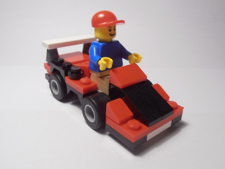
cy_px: 84
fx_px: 240
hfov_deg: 50.1
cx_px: 112
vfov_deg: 38.7
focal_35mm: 37
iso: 80
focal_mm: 6.61
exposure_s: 1/40
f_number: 3.9
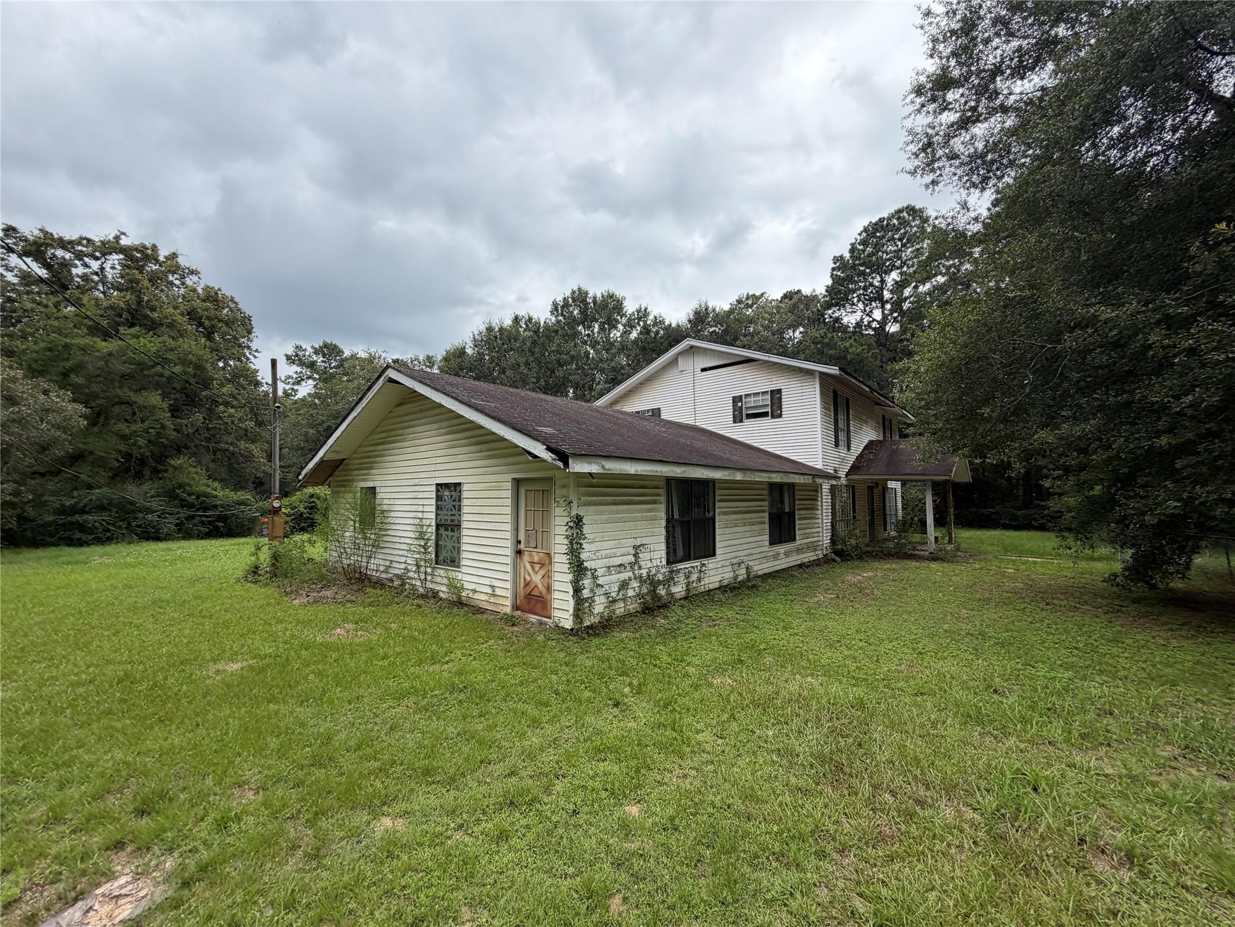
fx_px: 499
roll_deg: +2.0
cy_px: 464
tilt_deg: +3.9
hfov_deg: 102.1
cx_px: 618
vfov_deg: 85.7
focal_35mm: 14
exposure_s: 1/770
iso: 40
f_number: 2.2
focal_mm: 2.22
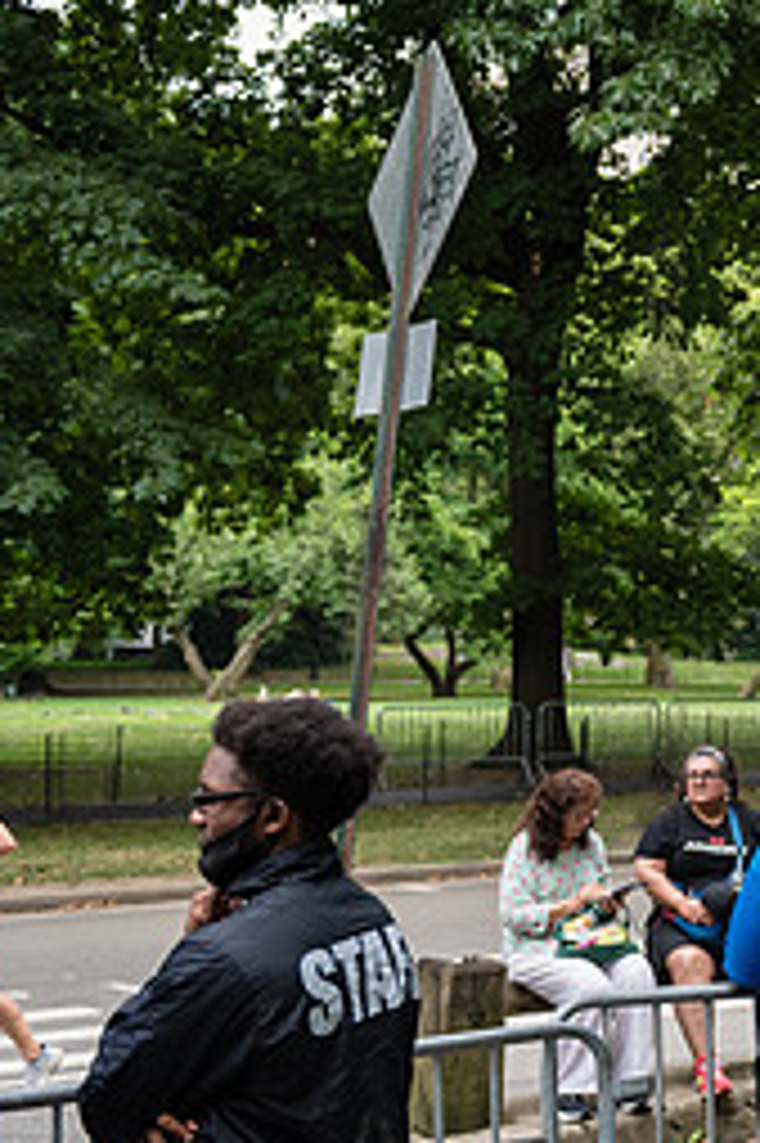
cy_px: 529
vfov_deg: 25.4
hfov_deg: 15.3
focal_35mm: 80
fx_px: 2537
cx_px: 1241
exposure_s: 1/800
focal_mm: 35
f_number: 3.2
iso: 1000
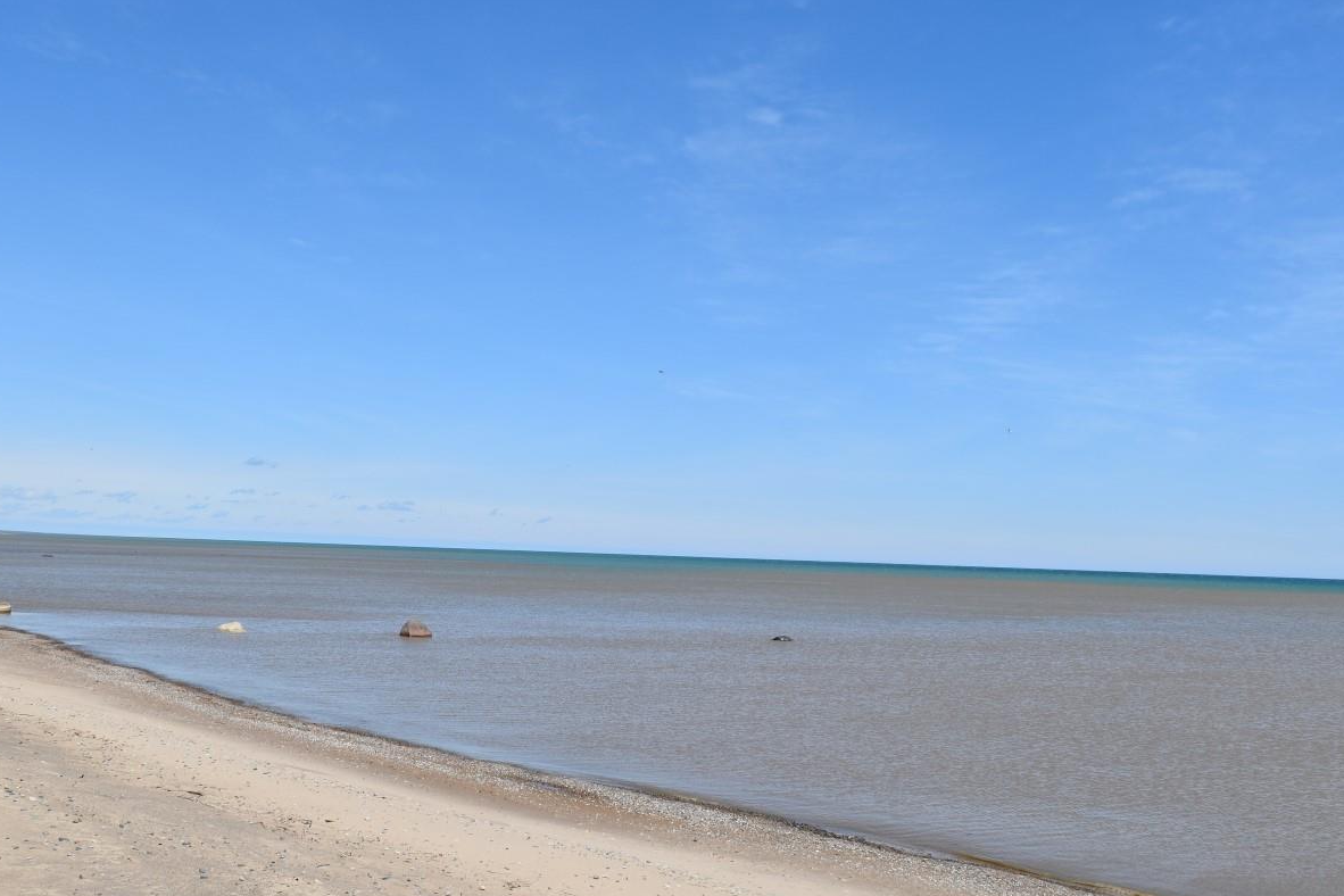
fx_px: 1381
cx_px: 450
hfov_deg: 51.0
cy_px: 537
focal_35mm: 37
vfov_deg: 35.8
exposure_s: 1/500
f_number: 11
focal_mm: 18
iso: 200
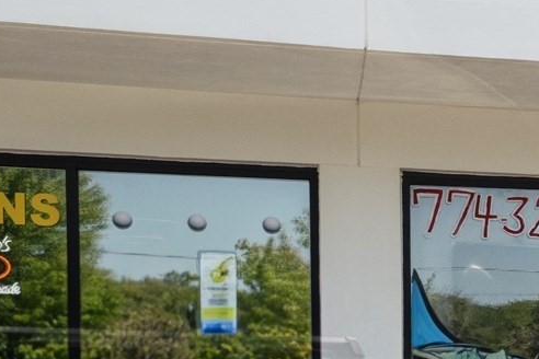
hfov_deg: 14.1
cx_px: 1039
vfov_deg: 10.9
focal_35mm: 125
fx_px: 1871
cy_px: 284
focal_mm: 30
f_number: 7.1
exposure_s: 1/1250
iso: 640
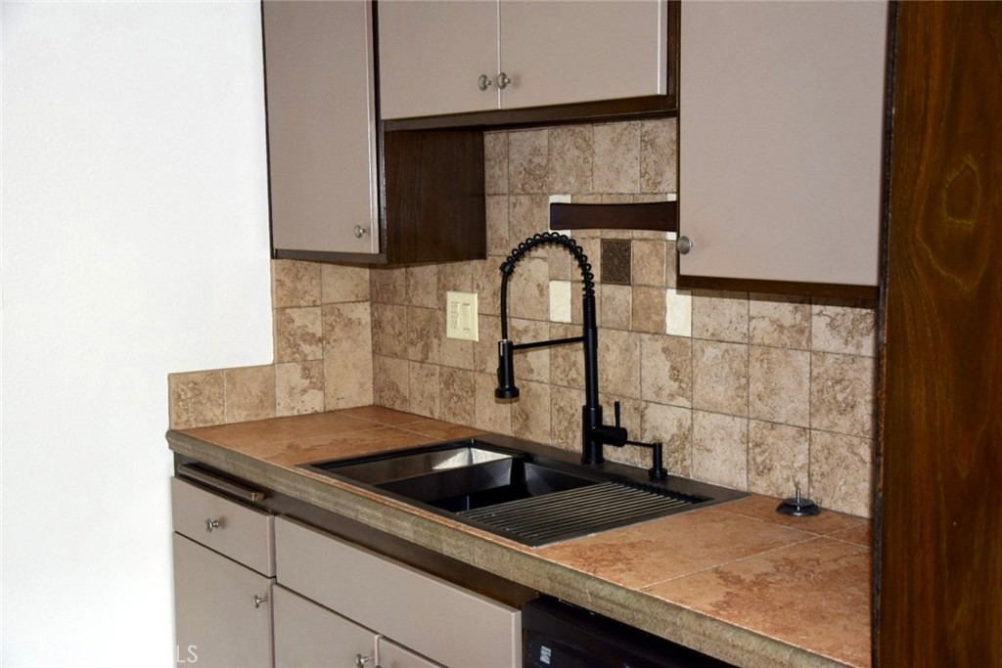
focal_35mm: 45
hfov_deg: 43.6
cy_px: 334
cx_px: 501
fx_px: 1253
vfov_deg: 29.9
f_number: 4.2
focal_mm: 30
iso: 800
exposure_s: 1/60
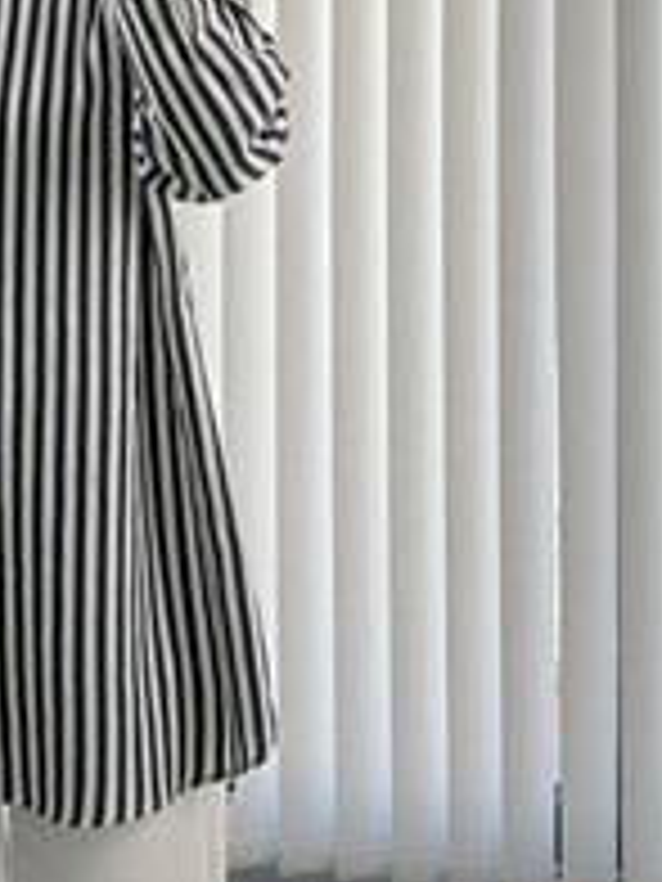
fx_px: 2575
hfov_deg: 14.4
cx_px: -27
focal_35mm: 101
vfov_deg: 18.8
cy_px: -29
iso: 64
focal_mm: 6.76
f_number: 1.78
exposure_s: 1/290
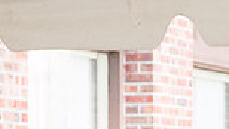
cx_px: 370
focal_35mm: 299
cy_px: 268
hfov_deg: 7.1
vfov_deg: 4.0
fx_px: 1817
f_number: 7.1
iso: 2000
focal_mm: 50.5
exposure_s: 1/200
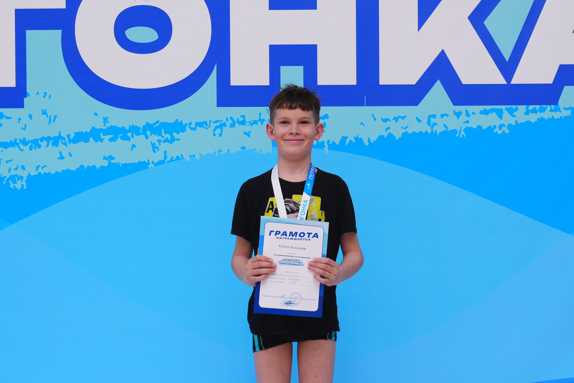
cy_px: 192
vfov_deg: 13.4
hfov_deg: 20.0
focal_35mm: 102
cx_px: 287
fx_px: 1626
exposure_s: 1/250
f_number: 5
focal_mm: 68
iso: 250
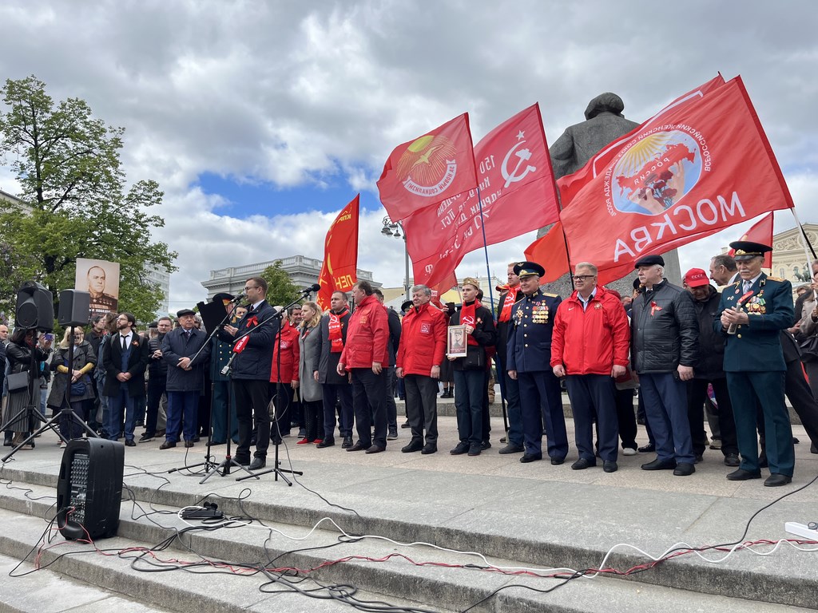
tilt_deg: +6.9
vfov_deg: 53.1
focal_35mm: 26
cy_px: 306
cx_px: 409
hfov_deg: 67.3
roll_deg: +1.0
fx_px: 614
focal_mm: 5.1
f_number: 1.6
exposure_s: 1/2899
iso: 50
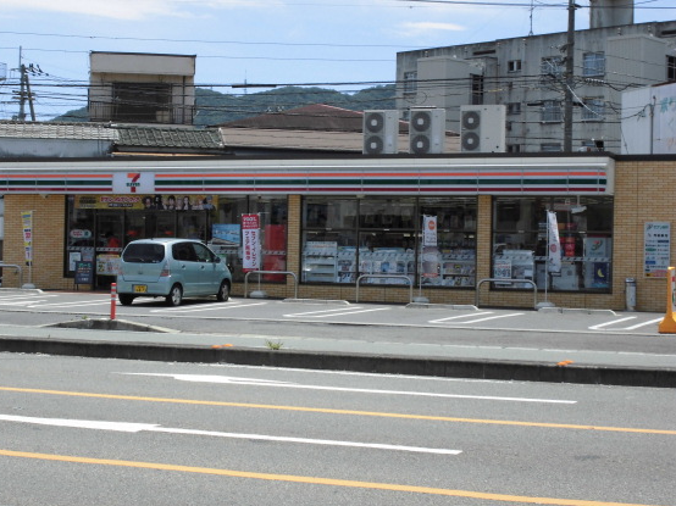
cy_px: 234
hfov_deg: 26.3
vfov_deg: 19.9
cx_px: 294
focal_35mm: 74
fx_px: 1444
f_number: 5.6
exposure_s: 1/250
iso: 100
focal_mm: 11.5
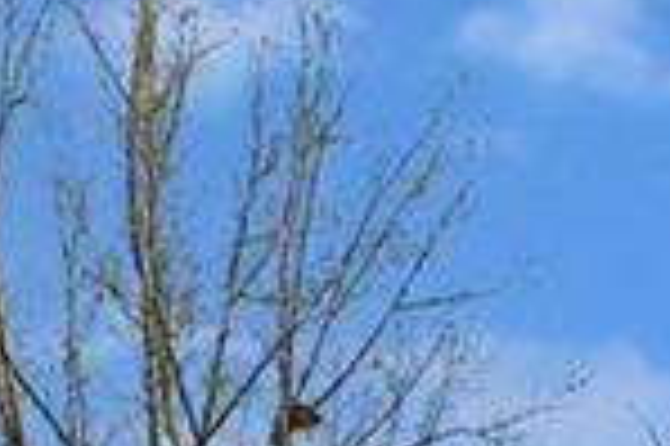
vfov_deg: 5.2
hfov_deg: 8.1
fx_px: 4592
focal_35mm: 247
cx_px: 1102
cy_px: 1428
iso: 100
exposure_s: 1/320
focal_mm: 24
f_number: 9
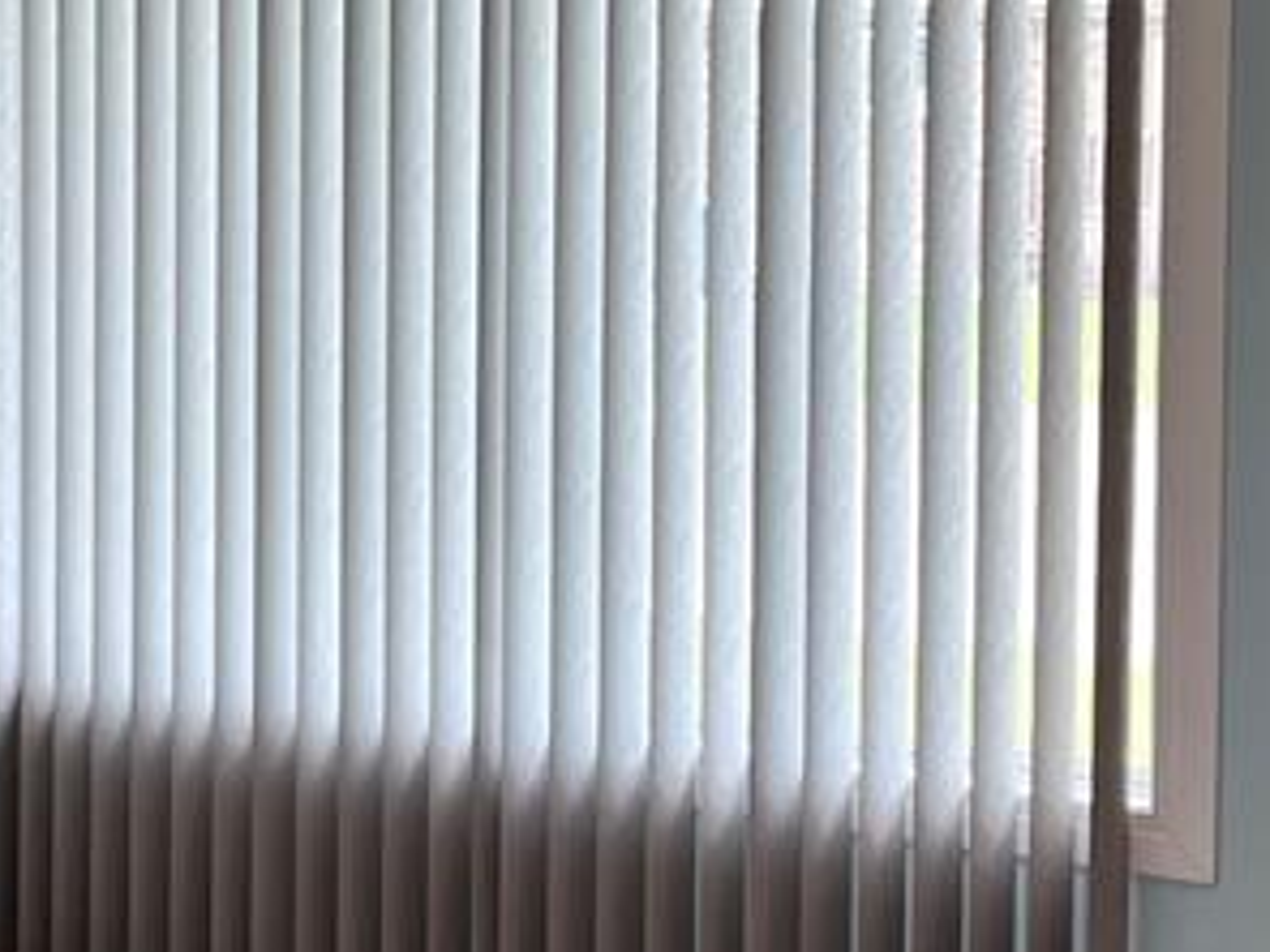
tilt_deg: -3.1
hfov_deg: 21.2
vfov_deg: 16.4
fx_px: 3302
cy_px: 266
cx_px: 86
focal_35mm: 90
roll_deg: -0.9
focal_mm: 5.1
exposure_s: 1/120
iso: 100
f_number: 1.6
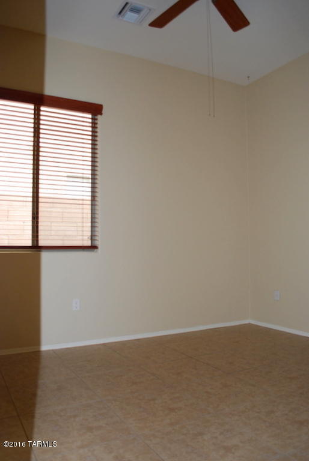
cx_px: 154
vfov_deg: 67.3
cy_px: 230
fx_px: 347
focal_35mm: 27
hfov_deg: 48.0
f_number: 3.5
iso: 200
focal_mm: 18
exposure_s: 1/60
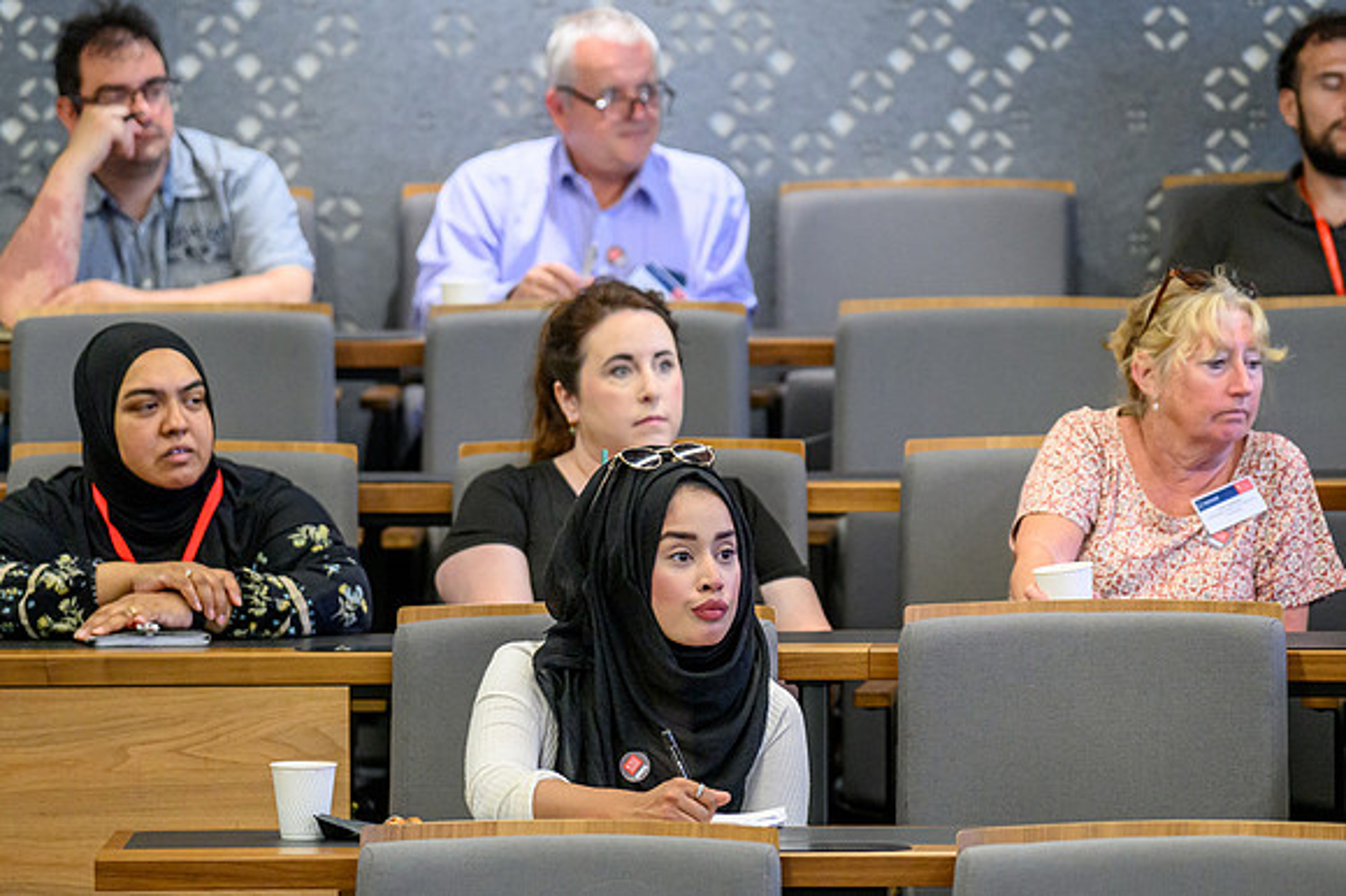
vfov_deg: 6.0
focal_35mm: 229
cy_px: 448
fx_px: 8574
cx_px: 673
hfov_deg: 9.0
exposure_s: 1/250
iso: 3200
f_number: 2.8
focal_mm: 150
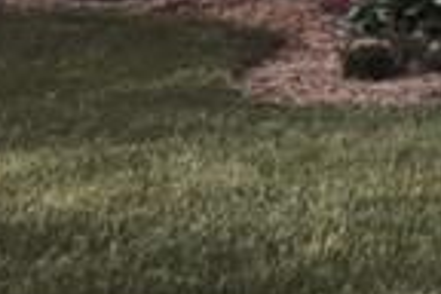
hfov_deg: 14.2
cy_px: -107
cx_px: 692
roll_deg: -0.9
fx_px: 1641
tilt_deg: -3.5
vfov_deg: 10.0
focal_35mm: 134
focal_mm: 4.15
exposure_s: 1/1014
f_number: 2.2
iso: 40
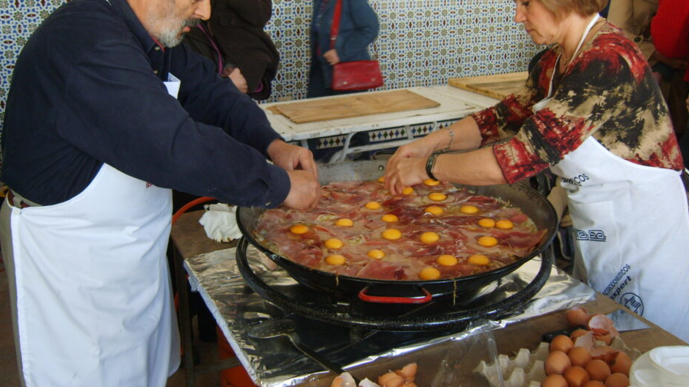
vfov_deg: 30.3
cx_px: 343
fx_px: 712
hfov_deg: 51.6
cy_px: 147
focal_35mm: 39
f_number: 2.8
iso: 123
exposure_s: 1/30
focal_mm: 7.4
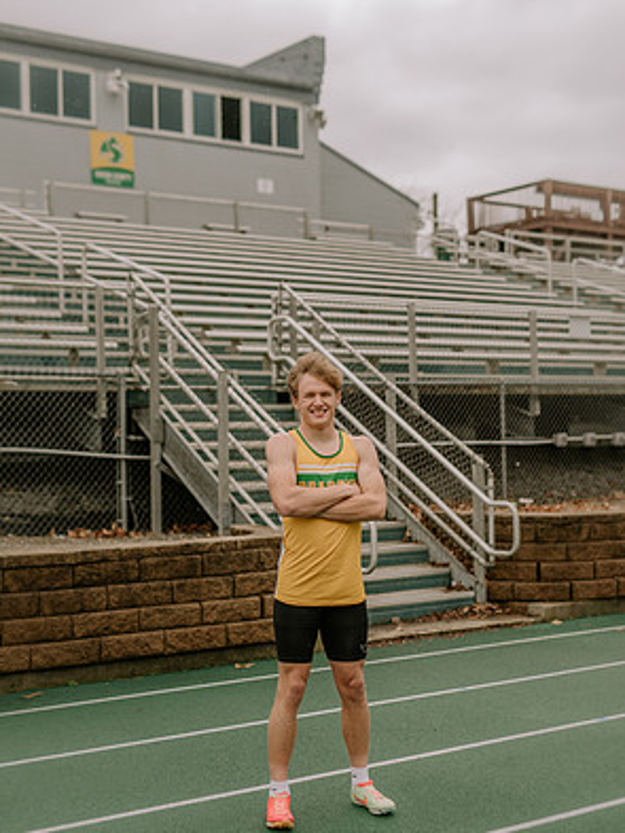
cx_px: 311
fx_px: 1323
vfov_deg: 34.9
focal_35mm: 55
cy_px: 462
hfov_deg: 26.6
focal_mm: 50
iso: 100
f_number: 2
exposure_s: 1/1600
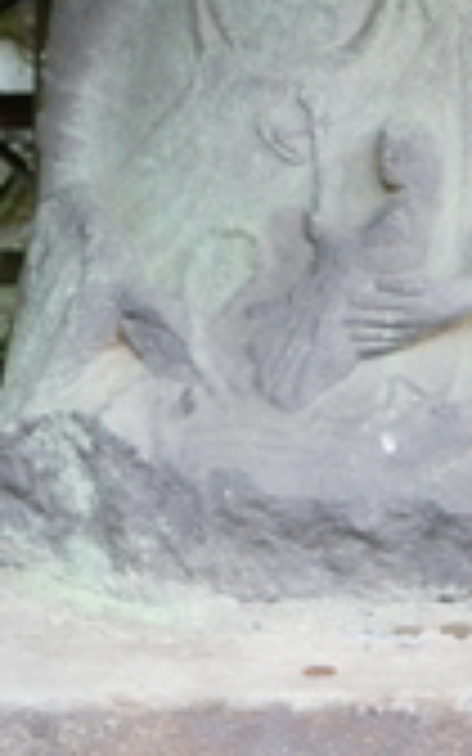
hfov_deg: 10.2
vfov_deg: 15.7
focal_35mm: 129
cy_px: -92
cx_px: 315
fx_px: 2655
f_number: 3.8
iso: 500
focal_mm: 17
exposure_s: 1/60
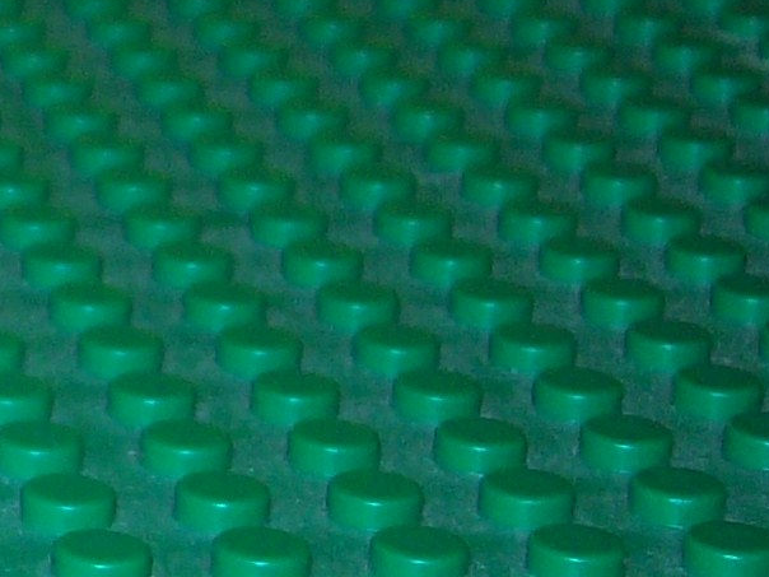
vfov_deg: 8.1
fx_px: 4043
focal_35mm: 182
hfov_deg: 9.7
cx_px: -1059
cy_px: 80
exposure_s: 1/64
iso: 80
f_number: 2.7
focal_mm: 6
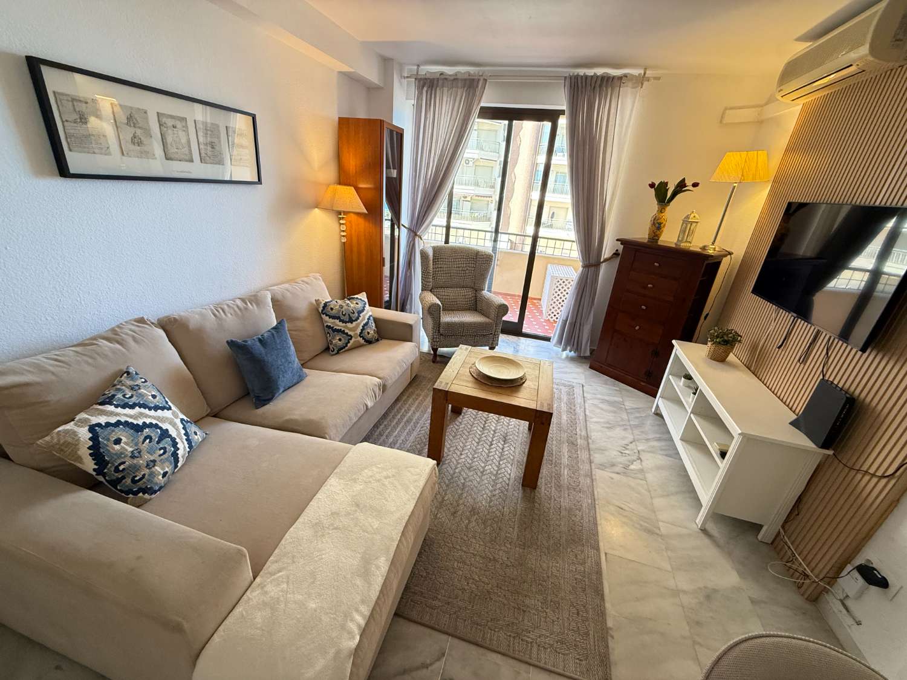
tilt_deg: -22.8
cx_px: 454
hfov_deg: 102.1
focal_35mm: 14
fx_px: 367
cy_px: 340
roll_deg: -5.4
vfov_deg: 85.7
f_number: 2.2
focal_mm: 2.22
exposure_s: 1/99
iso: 250
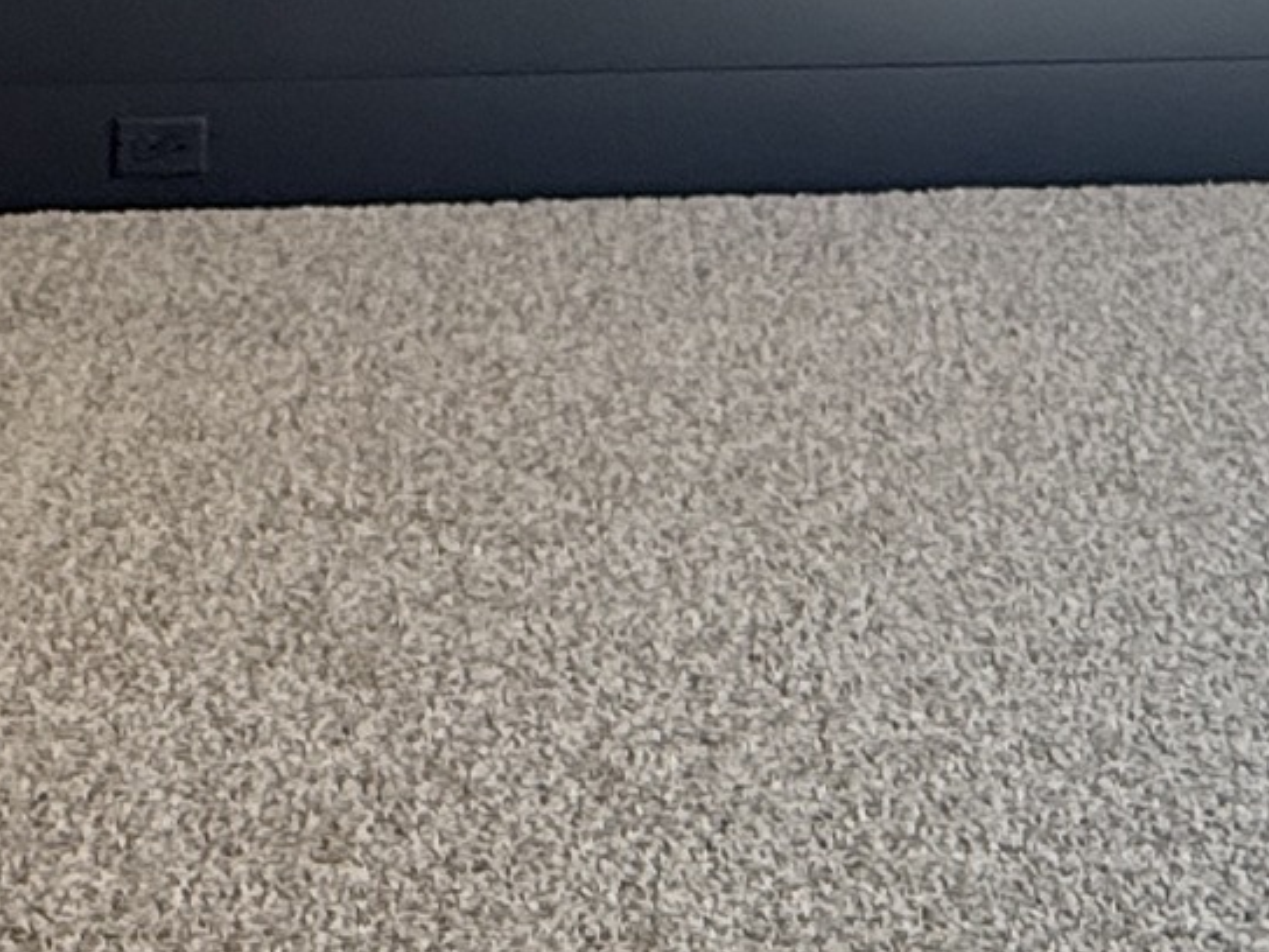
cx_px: 646
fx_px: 2896
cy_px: -877
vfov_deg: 15.4
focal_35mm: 79
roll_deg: -0.1
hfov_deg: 24.7
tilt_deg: +4.1
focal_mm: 2.22
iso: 200
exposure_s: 1/120
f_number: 2.2
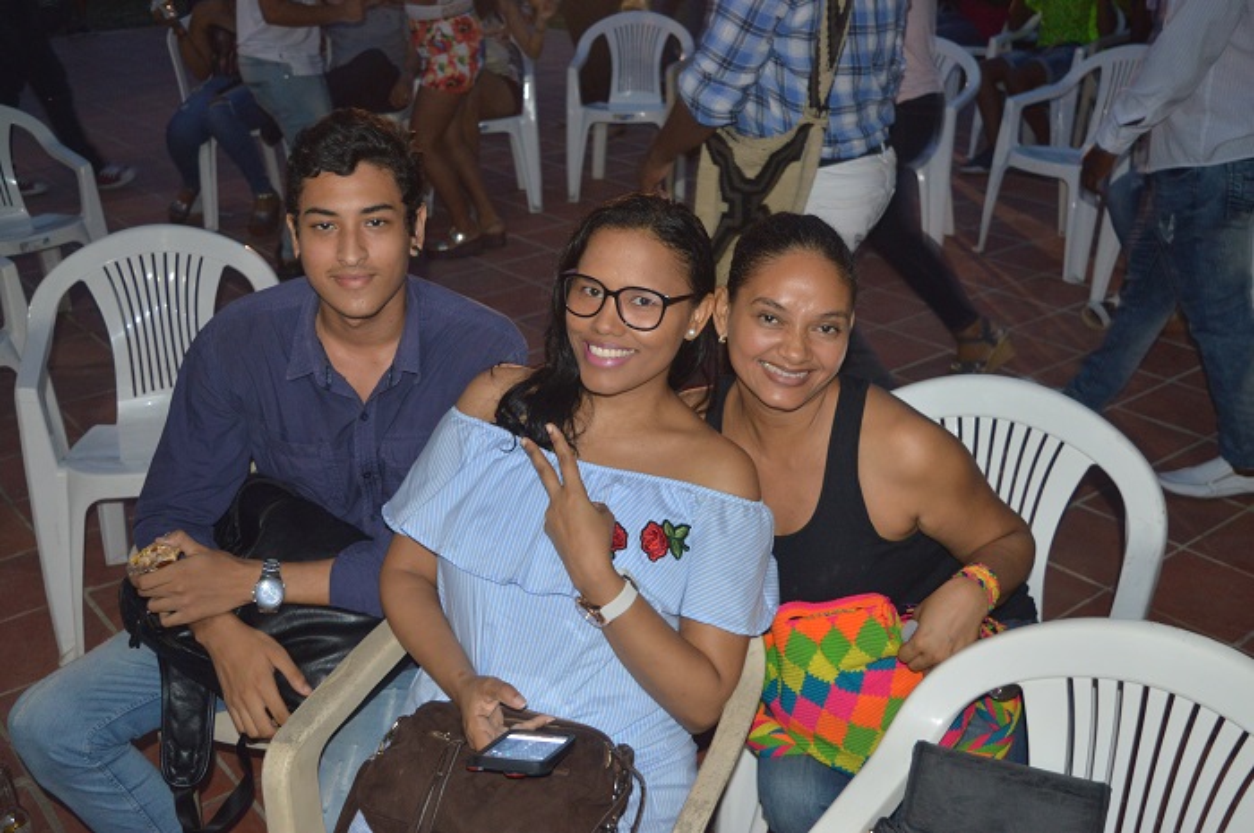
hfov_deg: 49.6
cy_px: 416
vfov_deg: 34.1
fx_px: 1357
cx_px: 627
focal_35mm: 39
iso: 800
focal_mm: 26
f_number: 4
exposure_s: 1/30
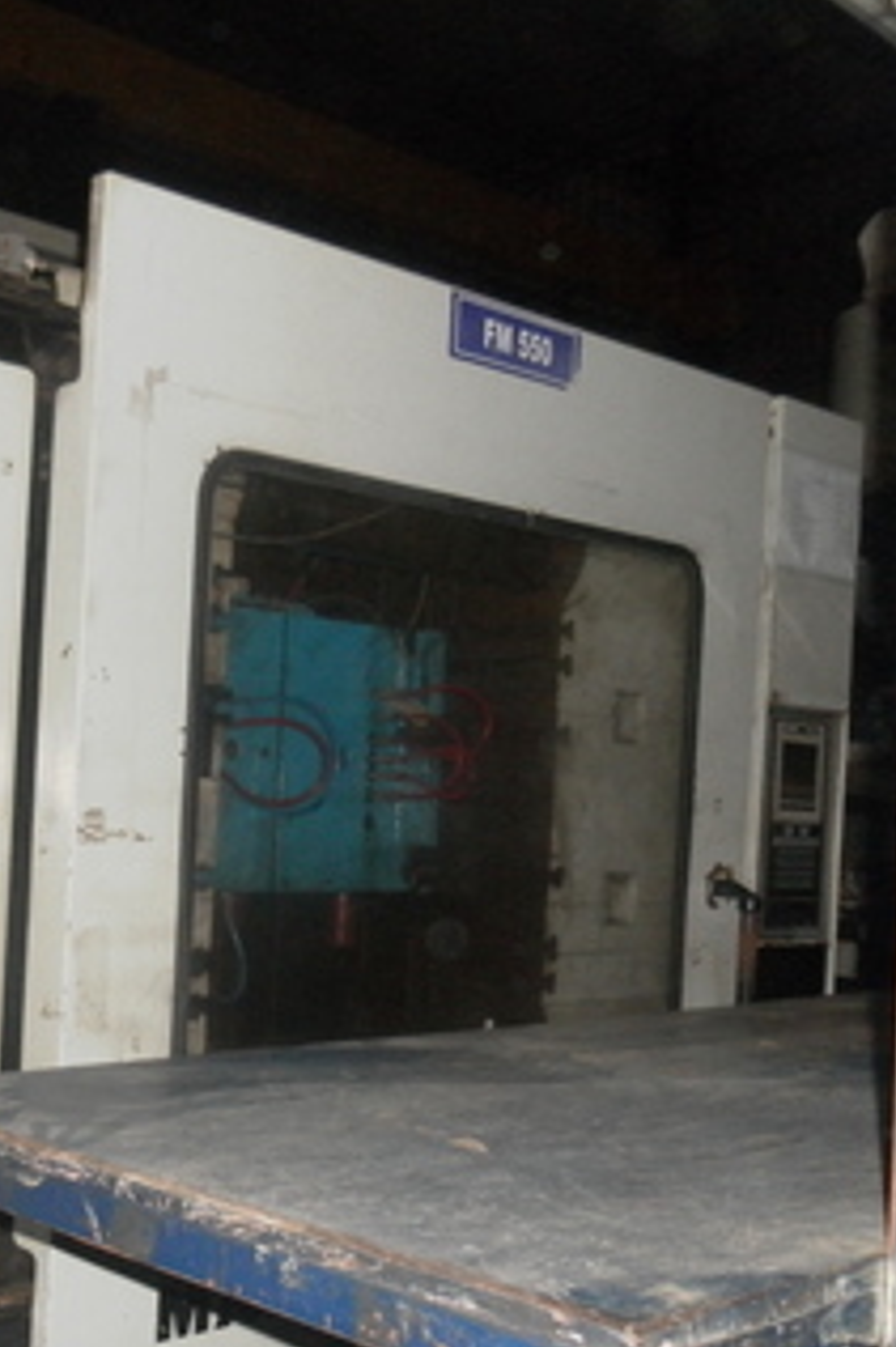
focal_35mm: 46
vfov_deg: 42.6
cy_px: 784
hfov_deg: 28.6
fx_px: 1719
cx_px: 191
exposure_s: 1/50
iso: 320
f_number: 3.2
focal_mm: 4.9
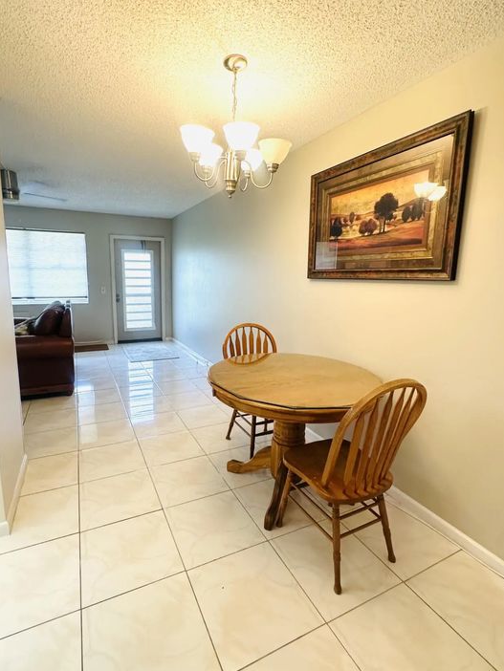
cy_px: 330
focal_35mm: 17
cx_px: 228
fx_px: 330
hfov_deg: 74.6
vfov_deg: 91.0
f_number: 2.2
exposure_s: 1/60
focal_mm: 2.22
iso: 200
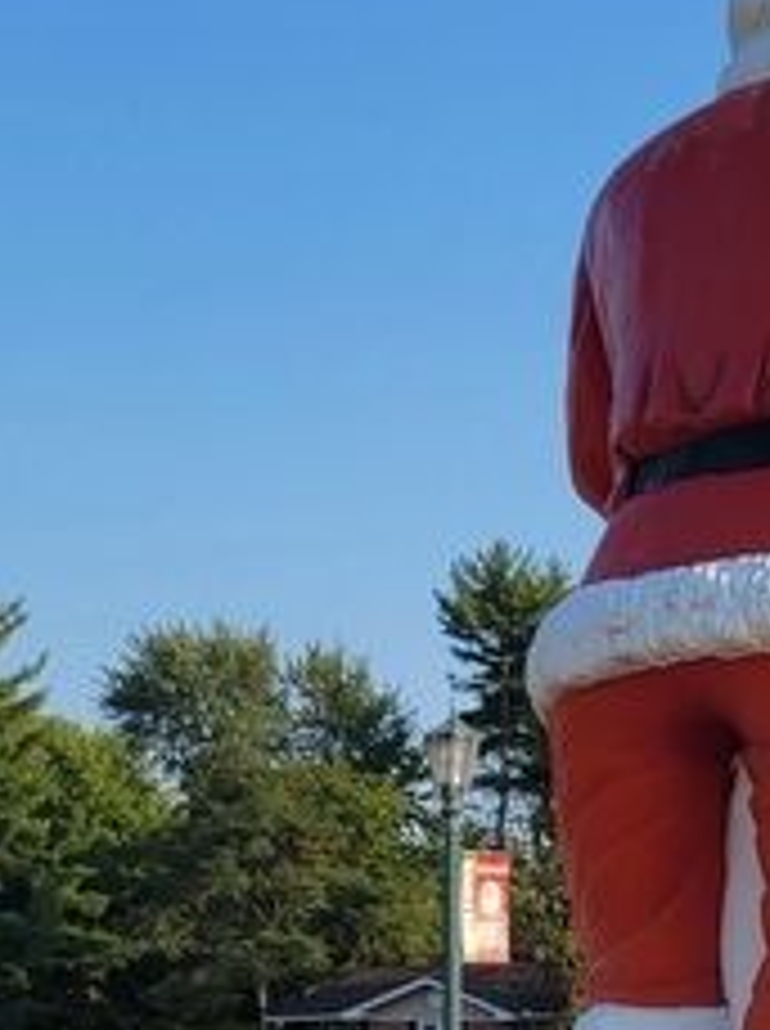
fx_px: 2707
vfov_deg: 21.1
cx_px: 914
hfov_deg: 15.6
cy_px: 927
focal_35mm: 91
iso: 40
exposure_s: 1/1619
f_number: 1.8
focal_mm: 5.4
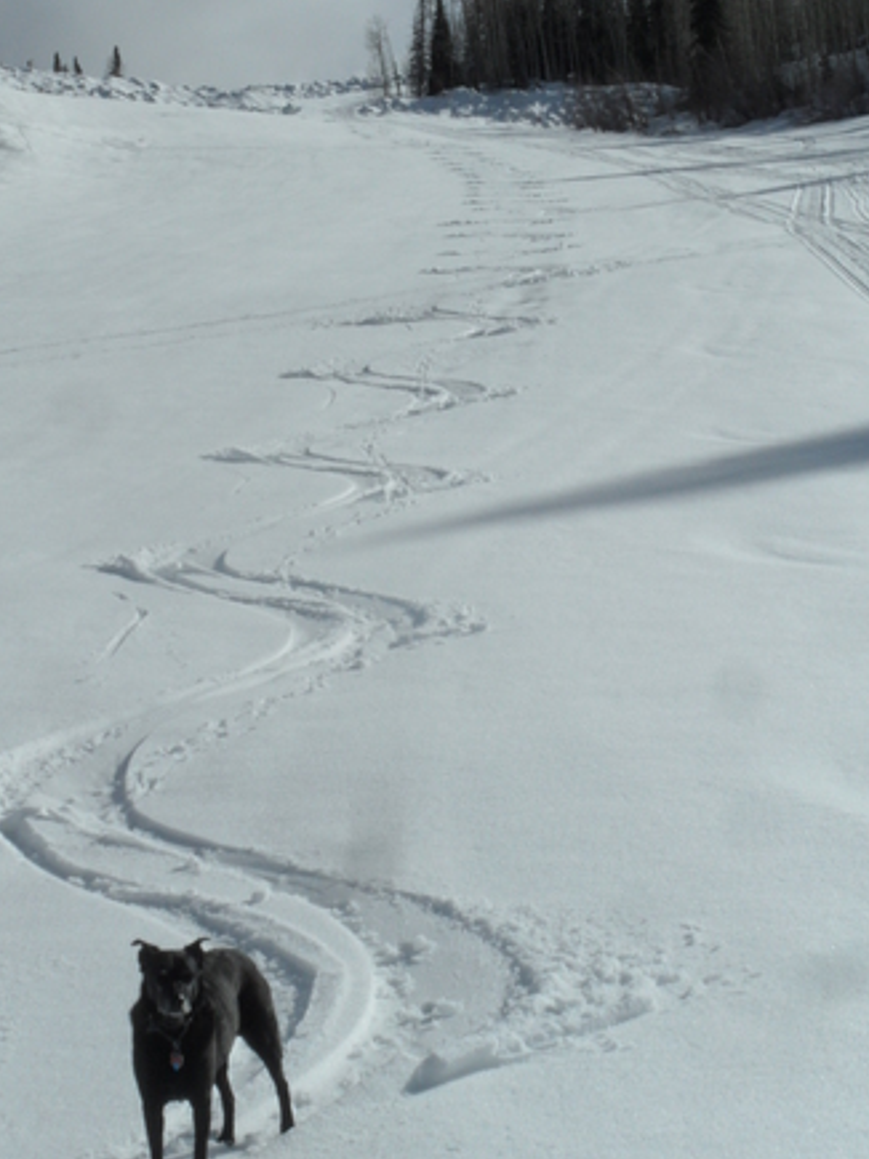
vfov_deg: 28.2
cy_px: 557
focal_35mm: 69
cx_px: 301
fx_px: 2311
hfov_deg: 21.2
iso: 80
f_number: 7.6
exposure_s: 1/750
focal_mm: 8.2
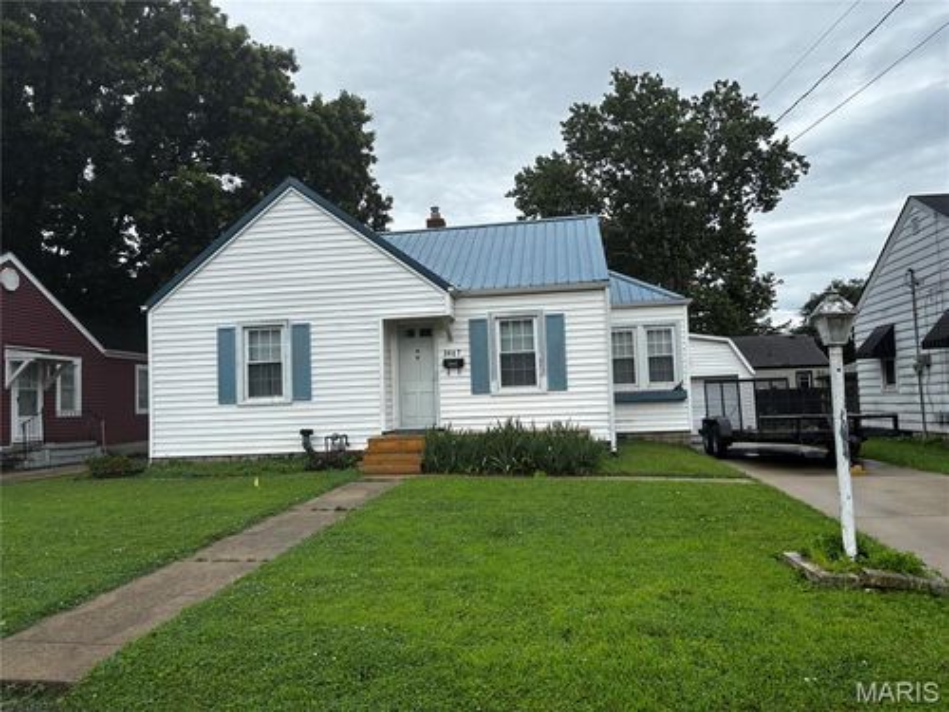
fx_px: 713
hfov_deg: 67.3
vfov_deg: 53.1
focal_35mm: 26
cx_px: 474
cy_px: 356
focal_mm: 5.96
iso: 50
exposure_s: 1/1567
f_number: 1.6
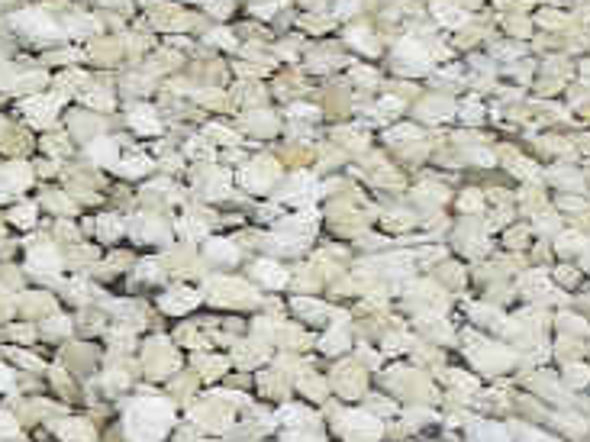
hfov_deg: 6.5
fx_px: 4803
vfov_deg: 5.0
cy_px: -810
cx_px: -1016
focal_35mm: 282
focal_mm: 7.6
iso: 64
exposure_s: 1/200
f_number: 4.5
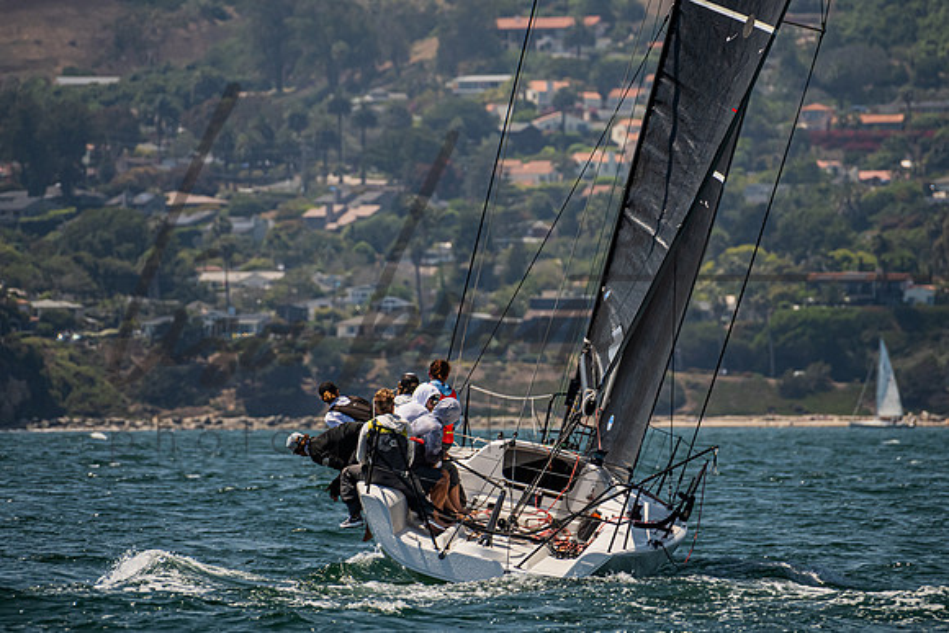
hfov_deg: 3.8
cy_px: 201
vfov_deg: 2.5
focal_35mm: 546
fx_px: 14403
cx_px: 496
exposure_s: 1/2500
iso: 500
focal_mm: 400
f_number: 8
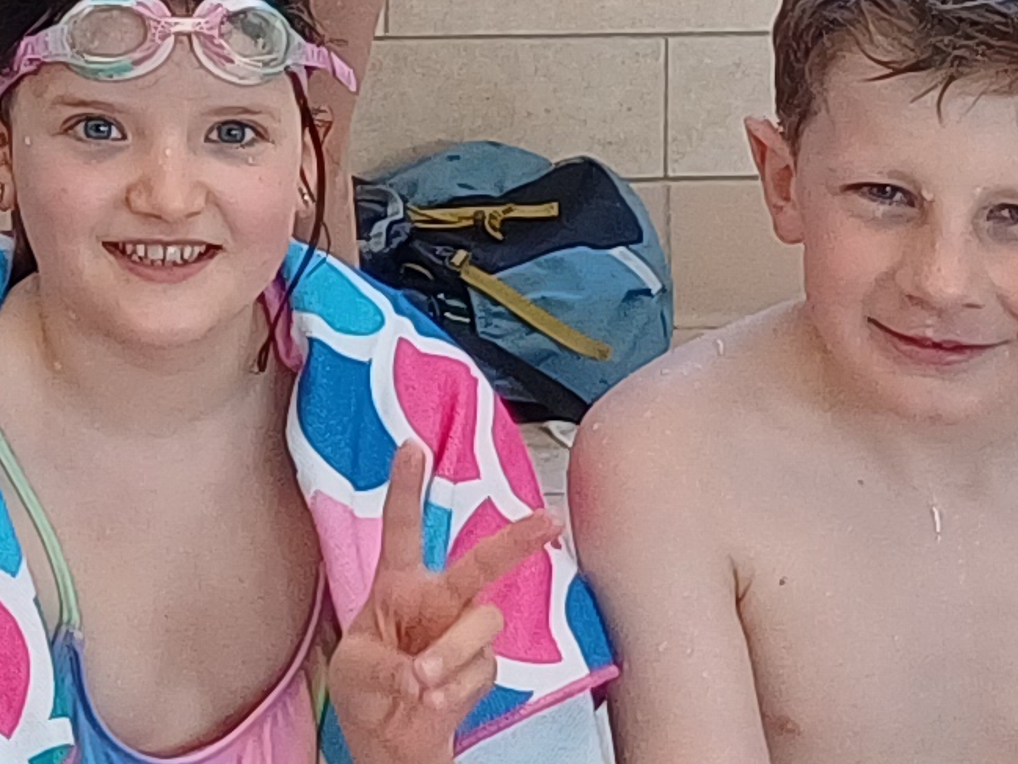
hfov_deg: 12.2
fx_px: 4530
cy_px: -649
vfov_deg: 9.2
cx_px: -521
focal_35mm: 154
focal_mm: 4.65
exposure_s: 1/50
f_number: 1.8
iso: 100
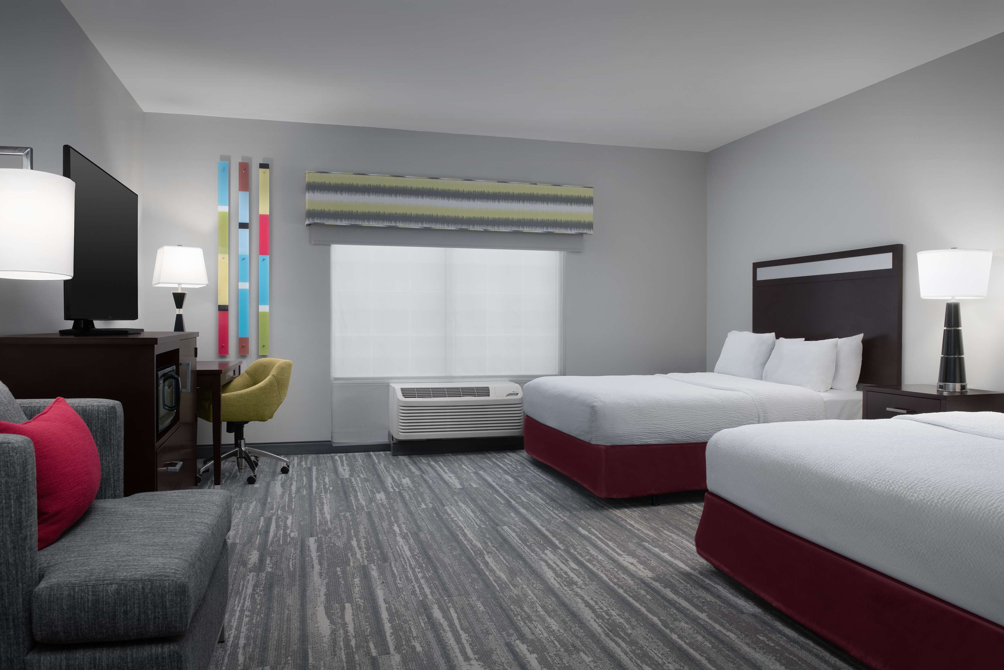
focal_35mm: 27
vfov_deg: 47.9
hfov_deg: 67.4
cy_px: 335
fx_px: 753
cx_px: 502
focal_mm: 27
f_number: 11
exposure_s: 1/13
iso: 400
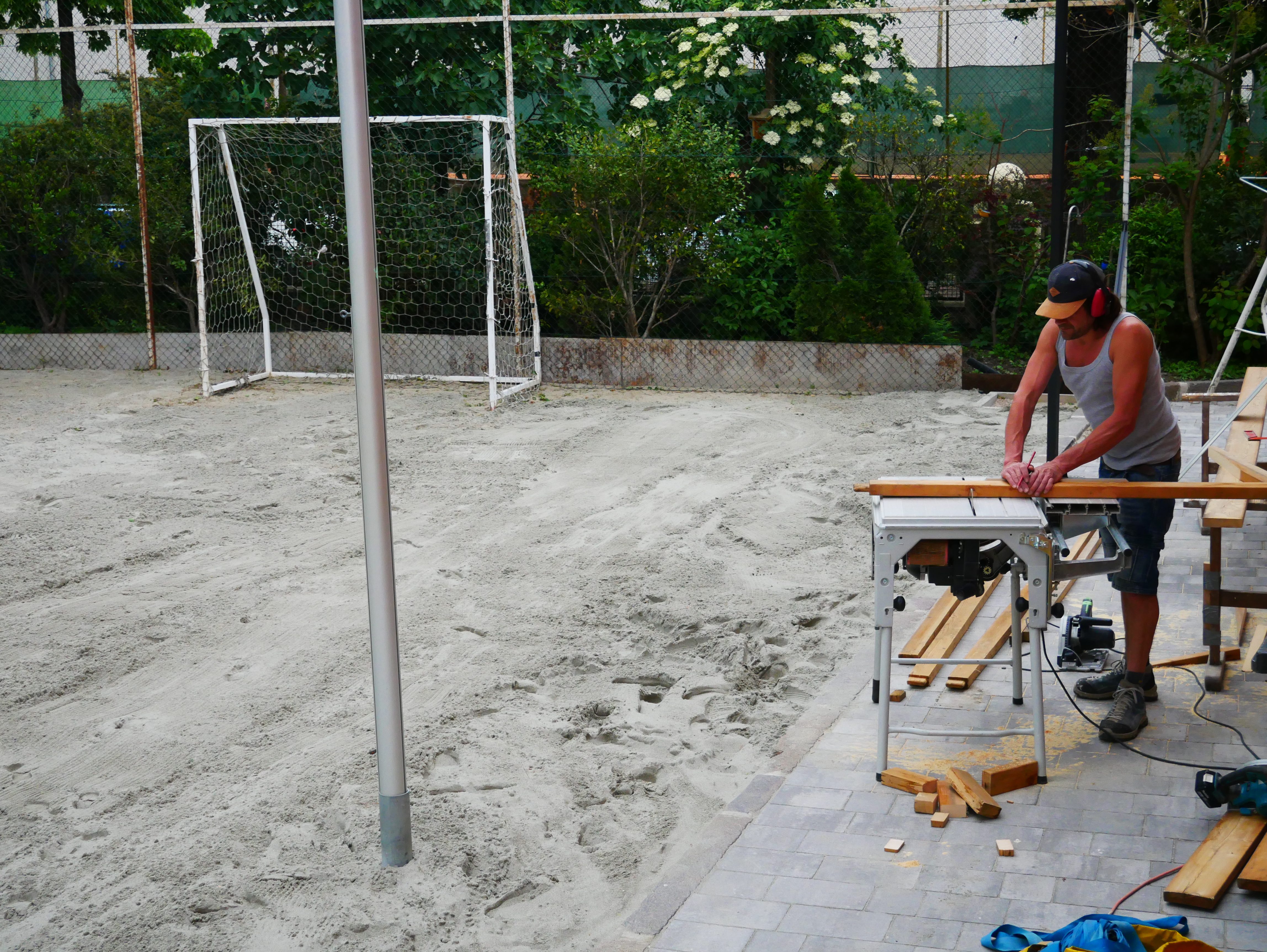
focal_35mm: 54
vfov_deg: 27.1
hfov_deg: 35.5
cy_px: 476
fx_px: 1977
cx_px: 634
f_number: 4.6
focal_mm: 27
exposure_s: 1/1000
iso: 800
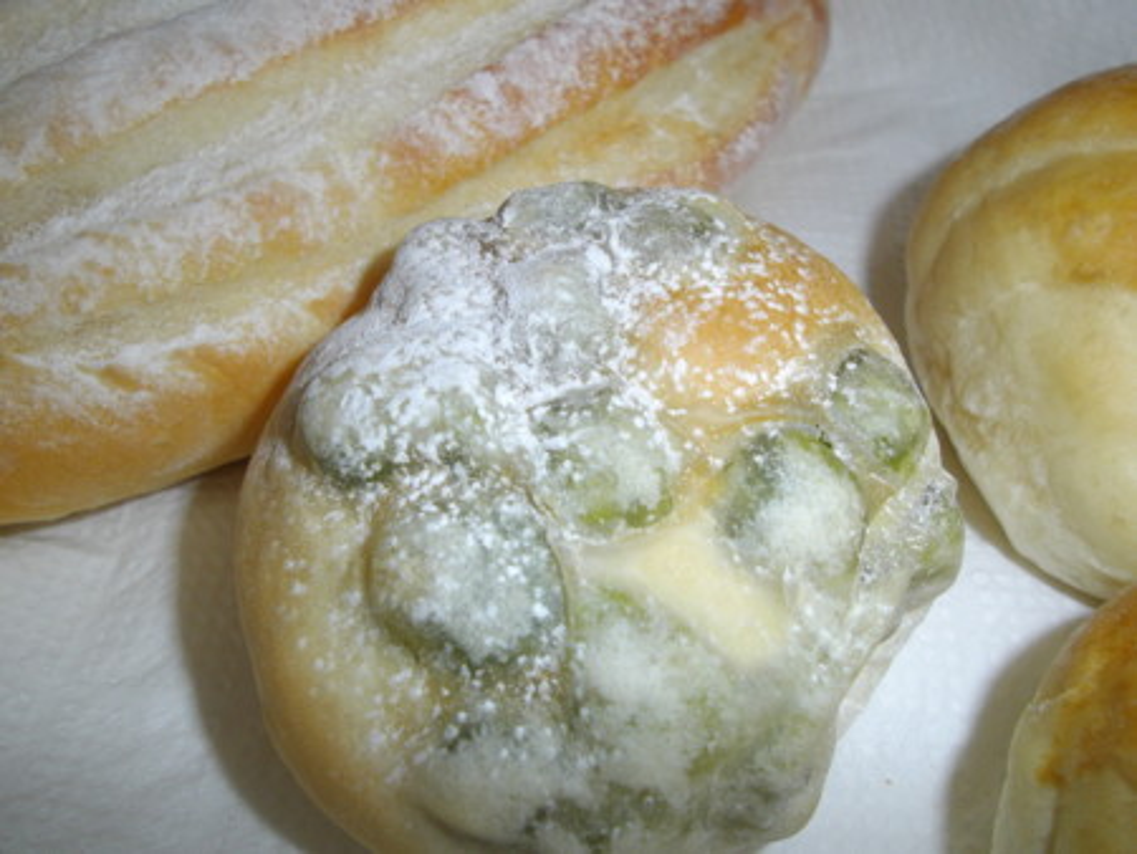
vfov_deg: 44.2
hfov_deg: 56.8
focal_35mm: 32
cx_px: 568
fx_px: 1052
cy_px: 427
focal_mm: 5.8
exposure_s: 1/50
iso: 100
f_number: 3.5
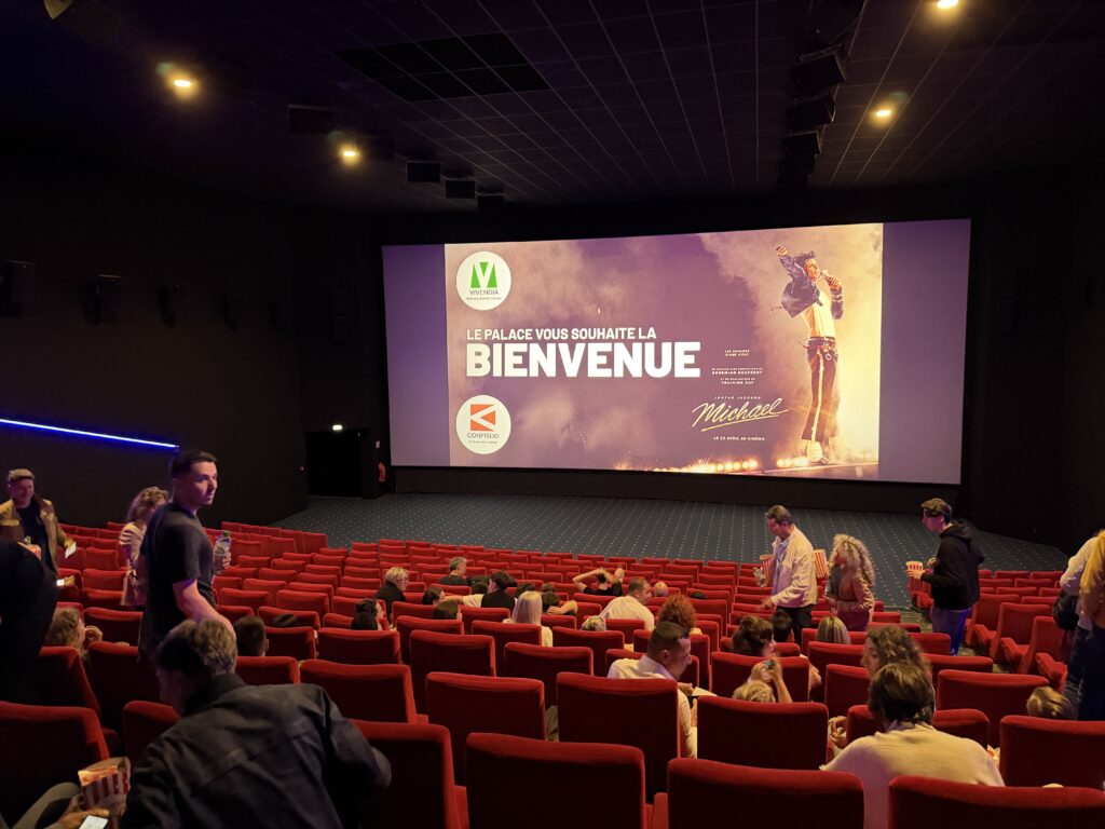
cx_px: 552
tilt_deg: -6.9
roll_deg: +0.8
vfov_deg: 56.8
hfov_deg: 71.6
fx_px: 766
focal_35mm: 24
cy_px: 414
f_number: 1.78
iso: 800
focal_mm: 6.76
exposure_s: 1/25
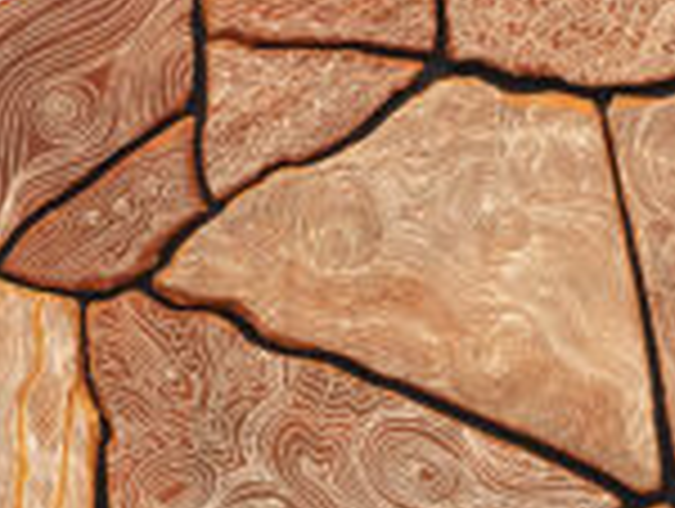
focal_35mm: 256
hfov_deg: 7.7
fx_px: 5000
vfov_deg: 5.7
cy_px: 913
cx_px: 207
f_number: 4.5
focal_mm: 25
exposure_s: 1/100
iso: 800
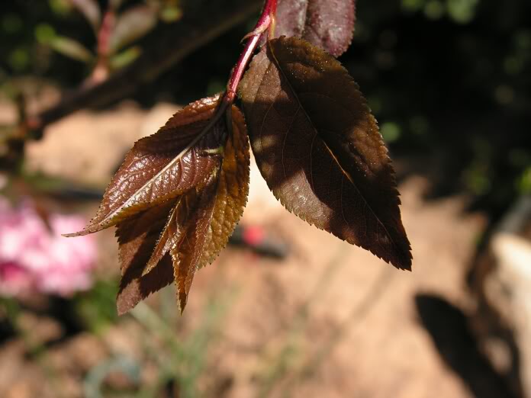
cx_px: 266
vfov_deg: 24.8
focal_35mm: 59
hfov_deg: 32.7
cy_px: 199
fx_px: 905
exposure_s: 1/400
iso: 64
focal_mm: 9.9
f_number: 4.8
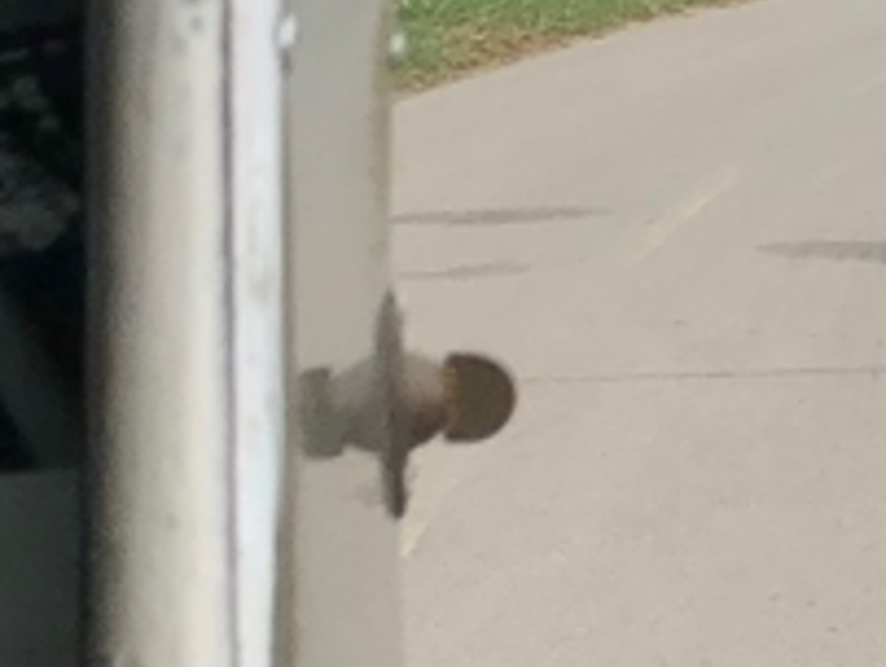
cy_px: -641
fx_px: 4254
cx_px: 1807
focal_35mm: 166
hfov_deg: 10.8
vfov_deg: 8.5
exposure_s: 1/2825
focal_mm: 4
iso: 25
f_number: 1.8
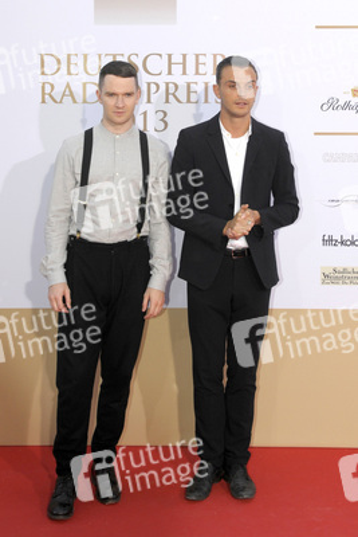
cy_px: 268
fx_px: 715
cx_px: 179
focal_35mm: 48
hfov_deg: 28.1
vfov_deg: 41.1
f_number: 5
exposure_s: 1/200
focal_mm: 32
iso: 320
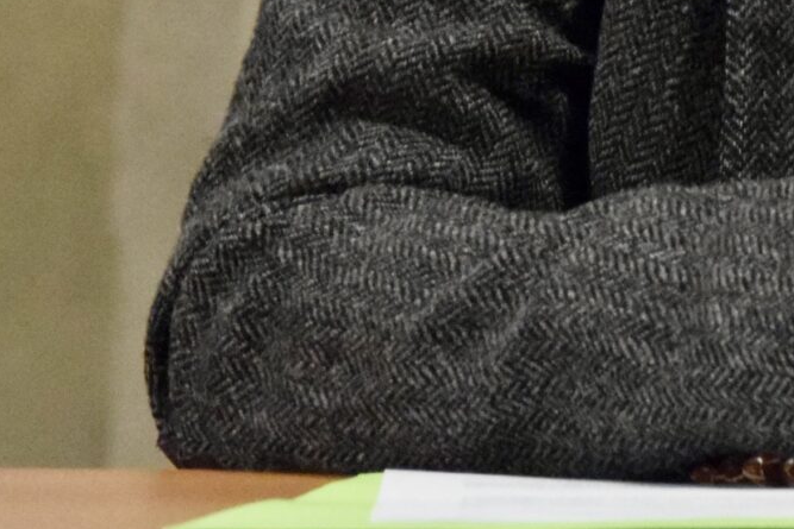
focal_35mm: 432
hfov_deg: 4.8
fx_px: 9528
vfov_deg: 3.2
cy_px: -422
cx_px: 967
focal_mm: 75
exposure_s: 1/50
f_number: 5.3
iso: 6400
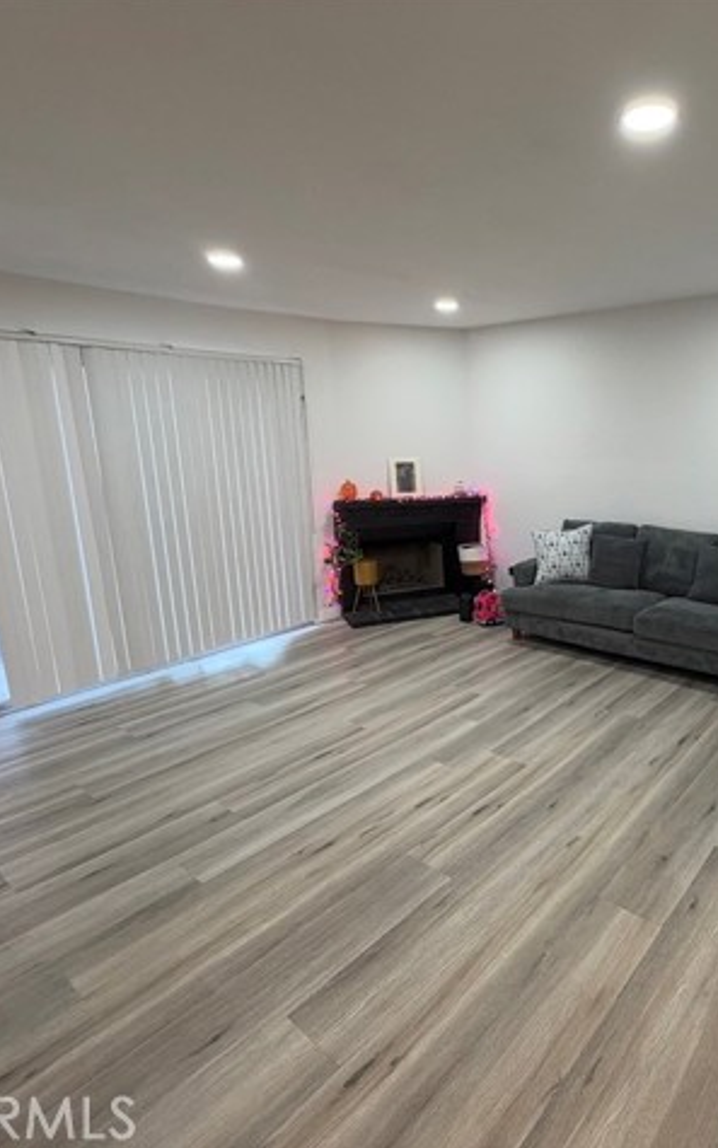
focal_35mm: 20
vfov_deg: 85.1
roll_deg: +0.5
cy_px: 573
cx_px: 517
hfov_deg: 57.3
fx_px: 626
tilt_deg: -12.9
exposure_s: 1/120
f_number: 2.2
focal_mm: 2.22
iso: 320
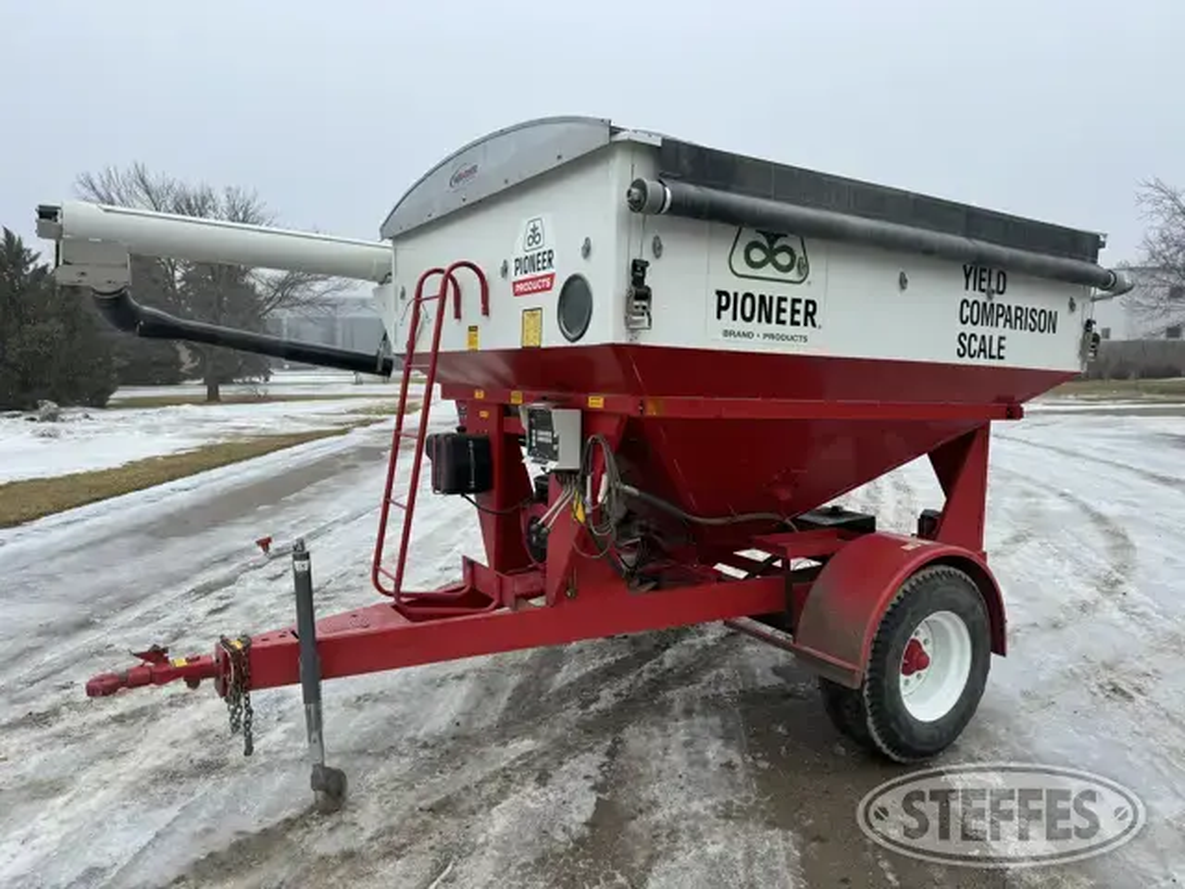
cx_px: 592
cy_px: 444
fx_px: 822
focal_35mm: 24
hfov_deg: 71.6
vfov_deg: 56.8
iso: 80
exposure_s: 1/1597
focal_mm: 6.86
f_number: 1.78
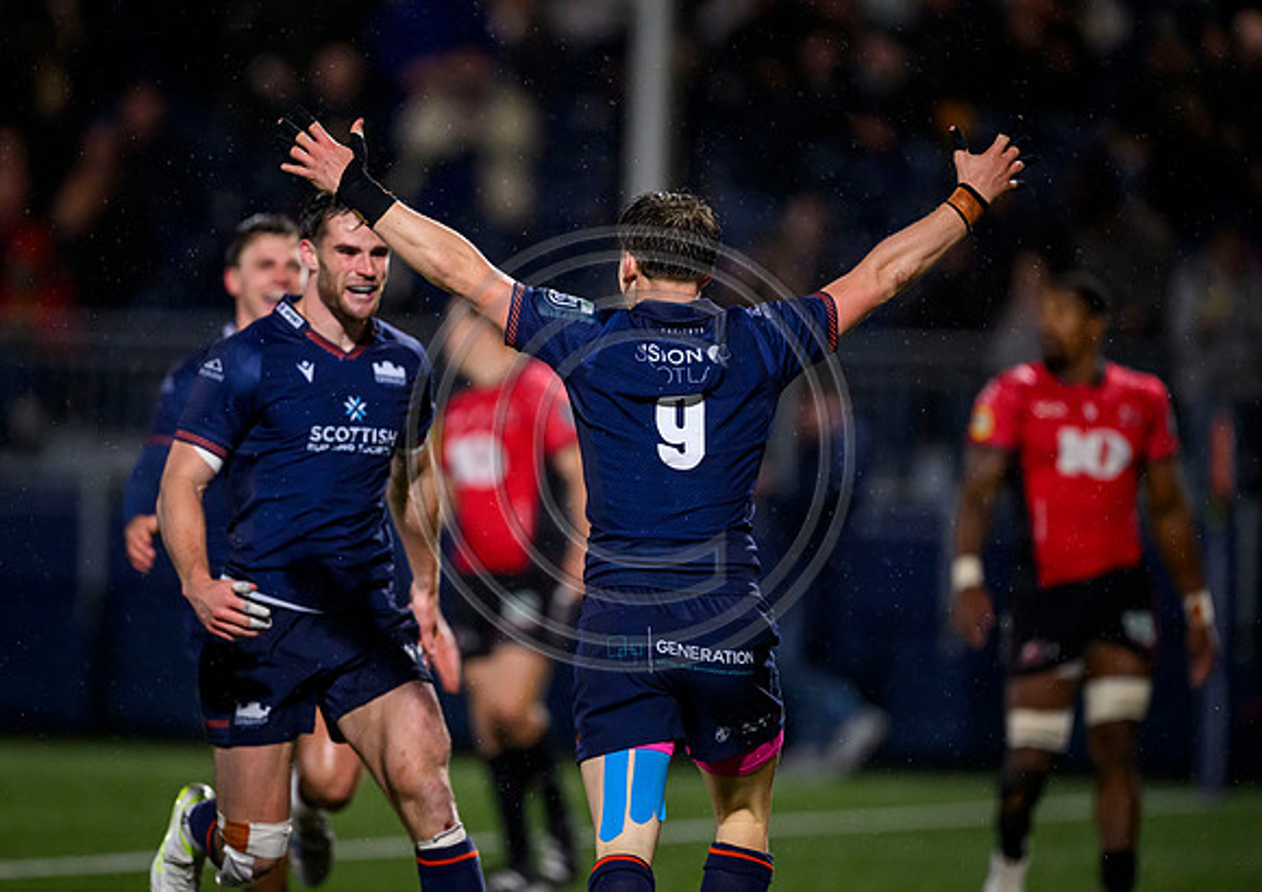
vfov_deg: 3.2
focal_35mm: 442
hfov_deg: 4.6
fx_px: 15790
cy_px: 418
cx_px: 552
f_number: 3.2
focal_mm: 400
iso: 8000
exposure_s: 1/2000
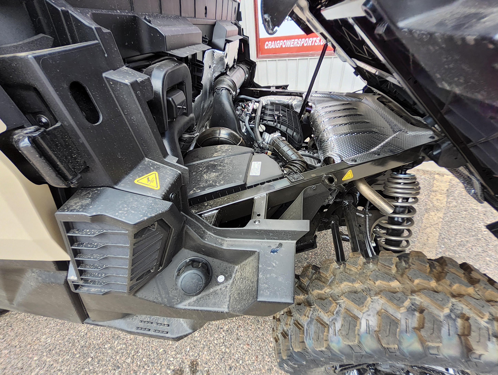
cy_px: 188
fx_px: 187
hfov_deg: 106.1
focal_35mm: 13
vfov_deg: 90.0
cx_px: 249
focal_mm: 1.13
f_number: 2.2
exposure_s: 1/120
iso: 40
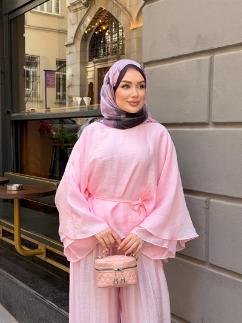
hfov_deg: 30.3
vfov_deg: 39.6
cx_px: 121
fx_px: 447
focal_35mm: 48
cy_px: 162
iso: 50
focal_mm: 6.76
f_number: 1.78
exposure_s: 1/158
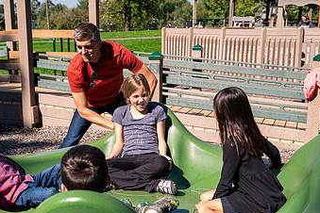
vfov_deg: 25.3
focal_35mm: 53
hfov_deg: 37.4
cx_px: 129
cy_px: 151
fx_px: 471
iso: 400
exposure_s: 1/5000
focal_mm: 31
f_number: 3.5
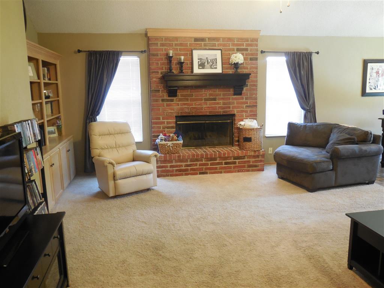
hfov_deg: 60.0
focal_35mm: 30
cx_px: 192
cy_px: 144
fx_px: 333
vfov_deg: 46.8
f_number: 3.2
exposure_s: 1/13
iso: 400
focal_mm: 5.3
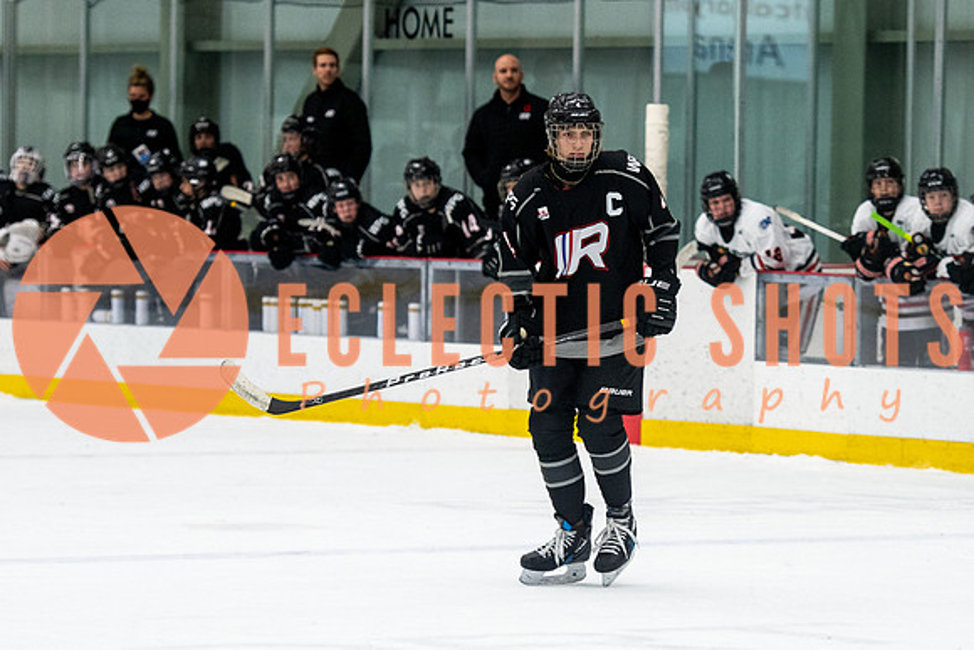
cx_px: 602
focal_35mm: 233
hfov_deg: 8.8
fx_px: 6299
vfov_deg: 5.9
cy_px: 325
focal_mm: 112
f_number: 2.8
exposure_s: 1/640
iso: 1800
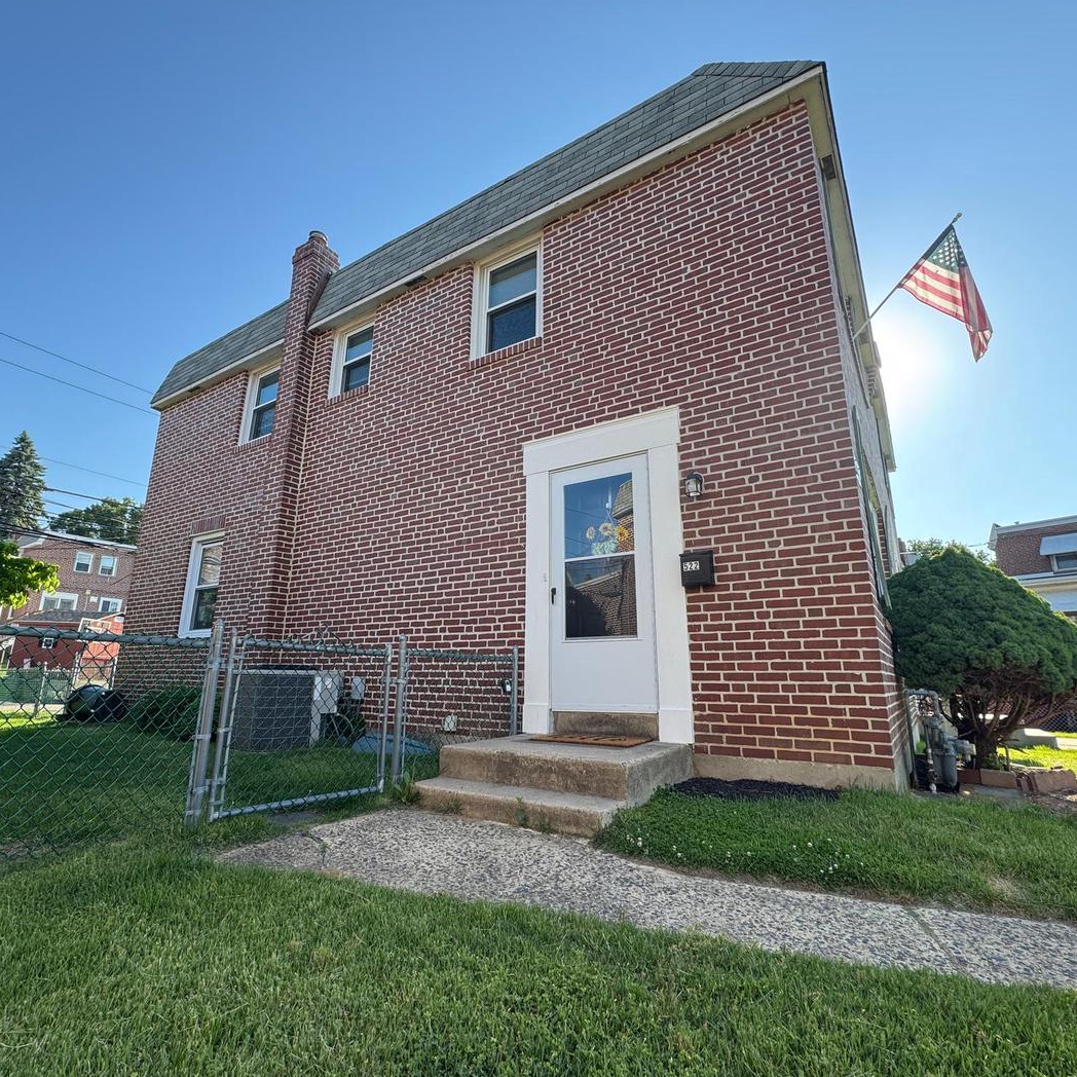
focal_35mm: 17
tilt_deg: +14.1
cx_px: 522
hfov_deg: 83.9
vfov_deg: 84.0
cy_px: 532
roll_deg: -1.2
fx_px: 598
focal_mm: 2.22
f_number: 2.2
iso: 40
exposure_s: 1/346
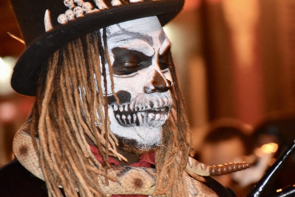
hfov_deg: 5.5
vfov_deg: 3.7
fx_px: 3073
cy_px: 98
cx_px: 148
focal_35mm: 375
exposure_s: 1/60
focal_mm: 250
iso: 6400
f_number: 6.3
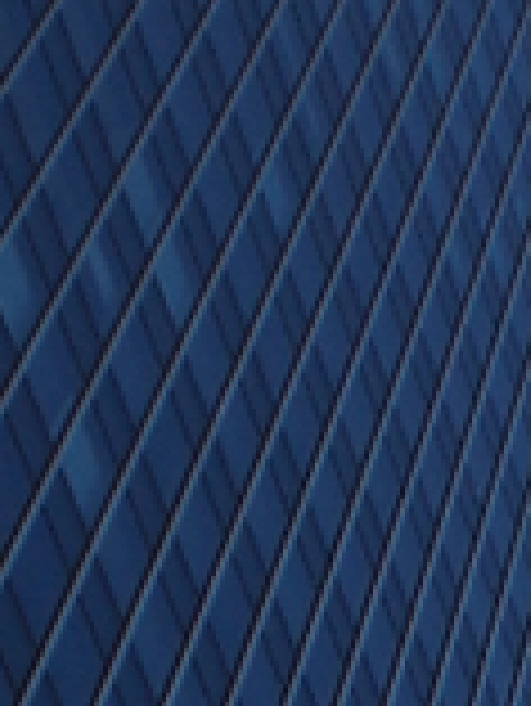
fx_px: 3962
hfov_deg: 7.3
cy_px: 1408
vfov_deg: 9.5
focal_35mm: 194
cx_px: 1161
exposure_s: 1/250
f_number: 5.6
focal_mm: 6.3
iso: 64
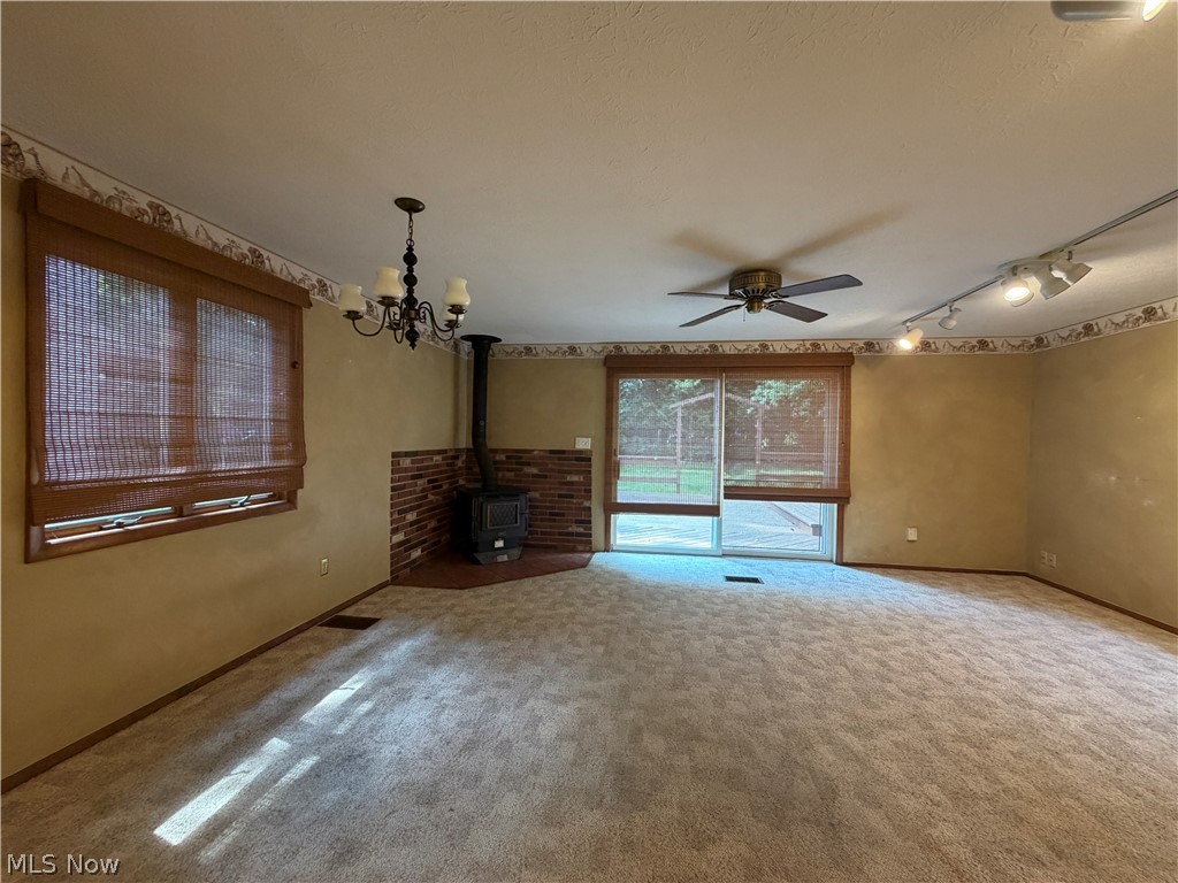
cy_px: 442
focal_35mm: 14
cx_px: 589
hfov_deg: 102.1
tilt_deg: -0.5
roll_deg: -1.1
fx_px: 476
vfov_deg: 85.7
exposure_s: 1/60
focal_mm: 2.22
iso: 320
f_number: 2.2
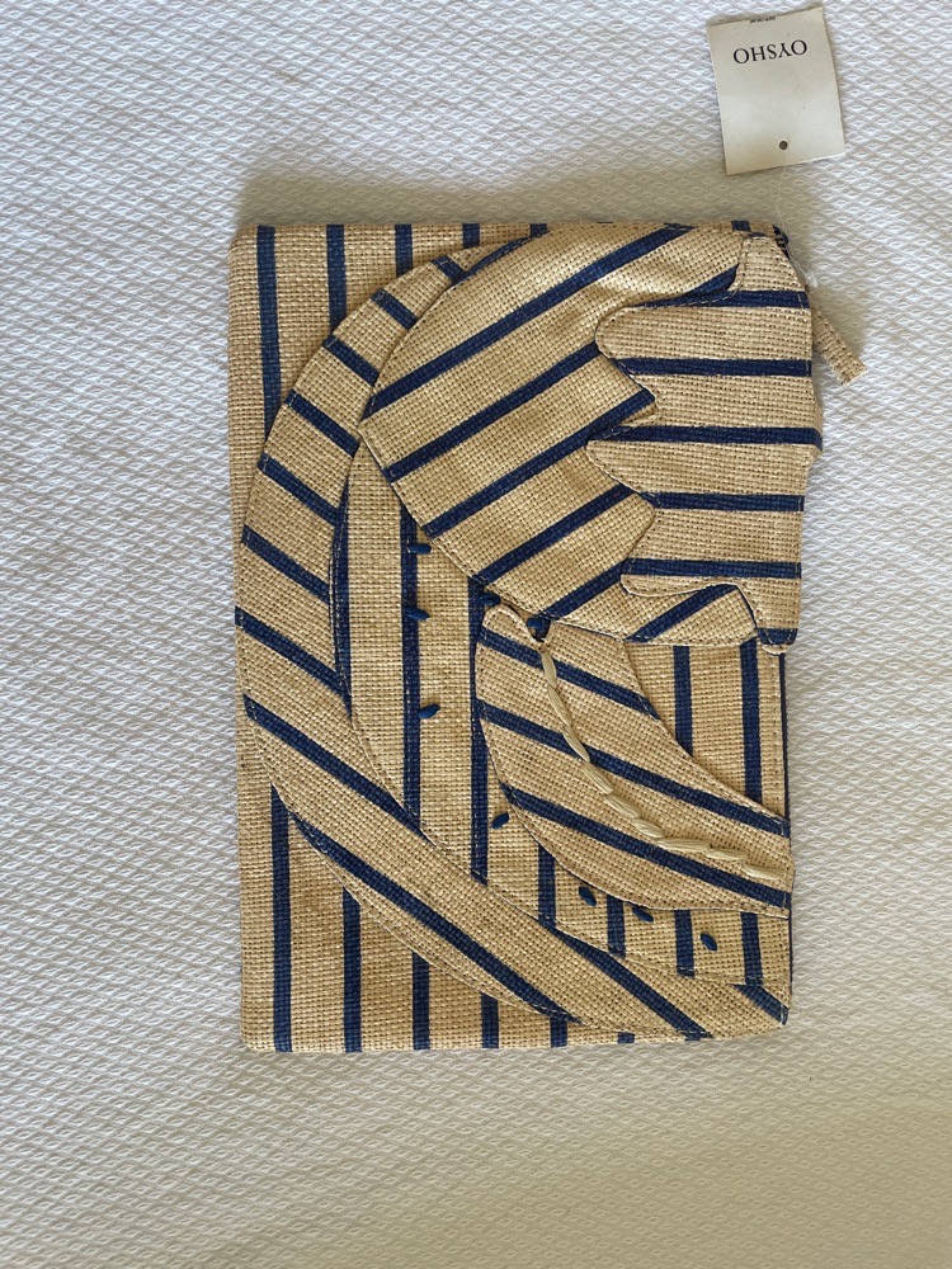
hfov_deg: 53.1
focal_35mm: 26
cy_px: 634
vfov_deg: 67.3
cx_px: 476
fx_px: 953
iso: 125
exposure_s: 1/92
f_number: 1.6
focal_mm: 4.2
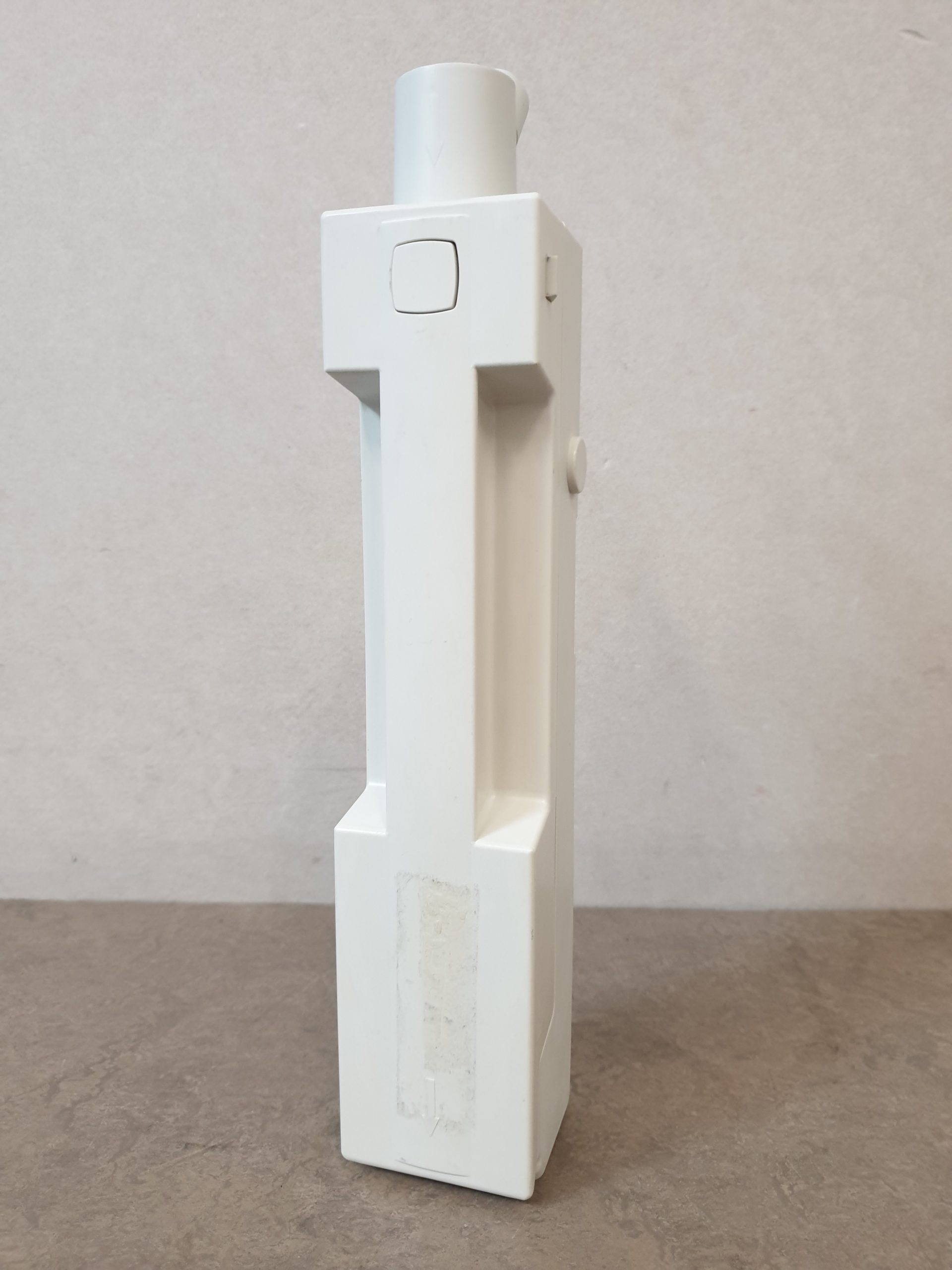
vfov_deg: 67.3
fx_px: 953
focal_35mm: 26
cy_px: 635
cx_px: 476
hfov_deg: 53.1
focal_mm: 4.3
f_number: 1.5
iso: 200
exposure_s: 1/50
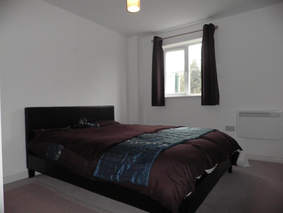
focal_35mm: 24
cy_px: 106
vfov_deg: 56.8
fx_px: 196
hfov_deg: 71.6
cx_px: 142
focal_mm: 4.3
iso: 160
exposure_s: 1/30
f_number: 3.3
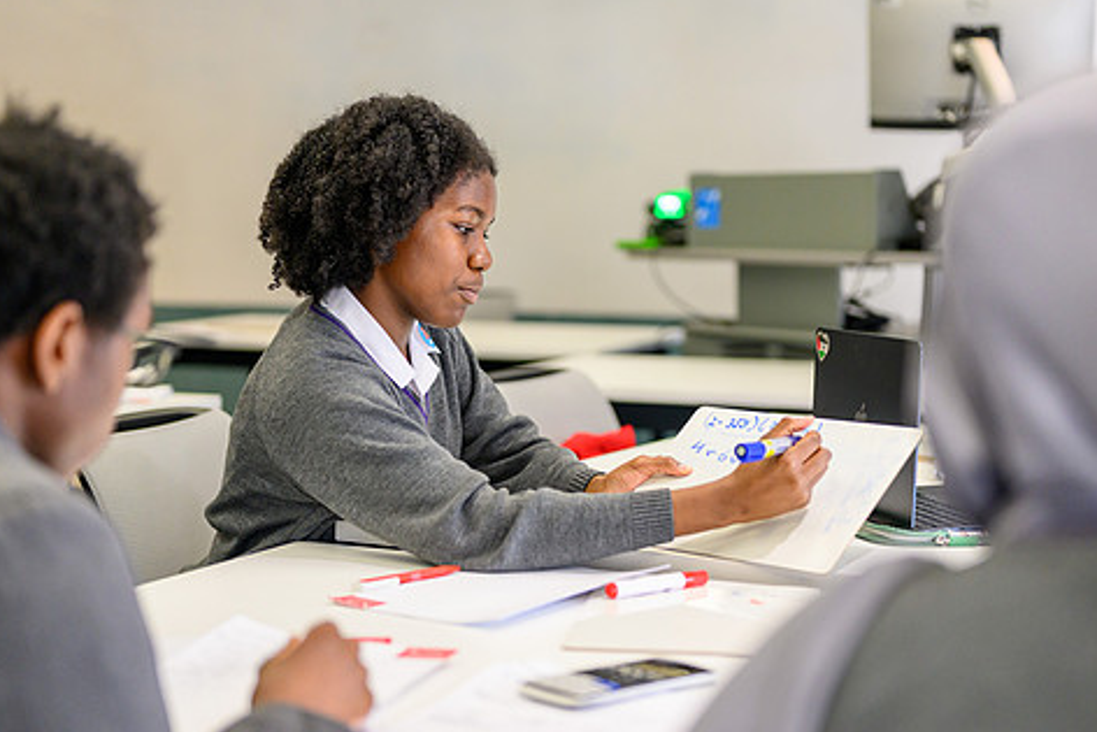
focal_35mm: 62
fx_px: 1890
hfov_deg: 32.4
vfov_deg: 21.9
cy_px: 419
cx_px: 551
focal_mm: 50
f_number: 1.8
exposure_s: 1/640
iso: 1400
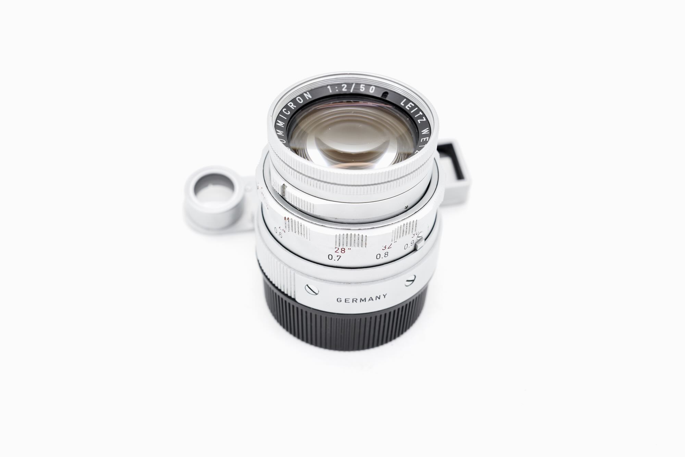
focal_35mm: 43
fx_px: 818
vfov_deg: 31.2
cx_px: 342
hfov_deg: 45.4
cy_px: 228
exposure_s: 1/60
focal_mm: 43
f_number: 9
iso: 800
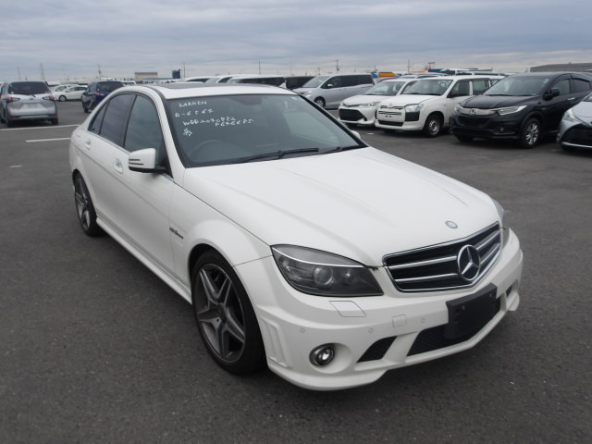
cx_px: 296
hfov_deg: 65.3
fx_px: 462
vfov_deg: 51.4
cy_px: 222
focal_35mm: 27
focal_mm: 4.9
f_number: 10.4
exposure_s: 1/132
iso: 100
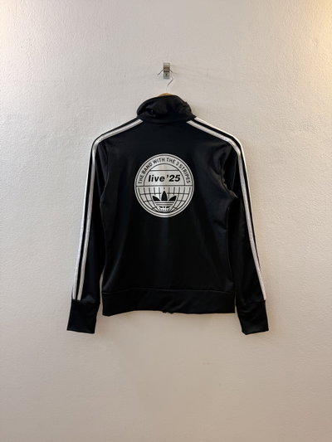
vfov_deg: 71.6
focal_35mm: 24
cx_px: 166
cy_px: 221
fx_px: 307
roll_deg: -1.1
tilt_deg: -7.8
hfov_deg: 56.8
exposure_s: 1/100
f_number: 1.78
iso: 125
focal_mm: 6.76
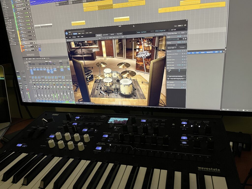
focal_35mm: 26
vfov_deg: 53.1
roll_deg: +3.8
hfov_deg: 67.3
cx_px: 126
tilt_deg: -14.1
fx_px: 189
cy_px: 94
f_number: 1.6
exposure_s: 1/60
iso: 400
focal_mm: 5.1
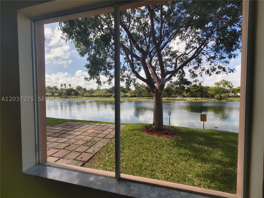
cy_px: 99
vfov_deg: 81.7
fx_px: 114
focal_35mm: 15
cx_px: 132
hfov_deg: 98.2
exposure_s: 1/592
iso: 50
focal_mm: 1.78
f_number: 1.9
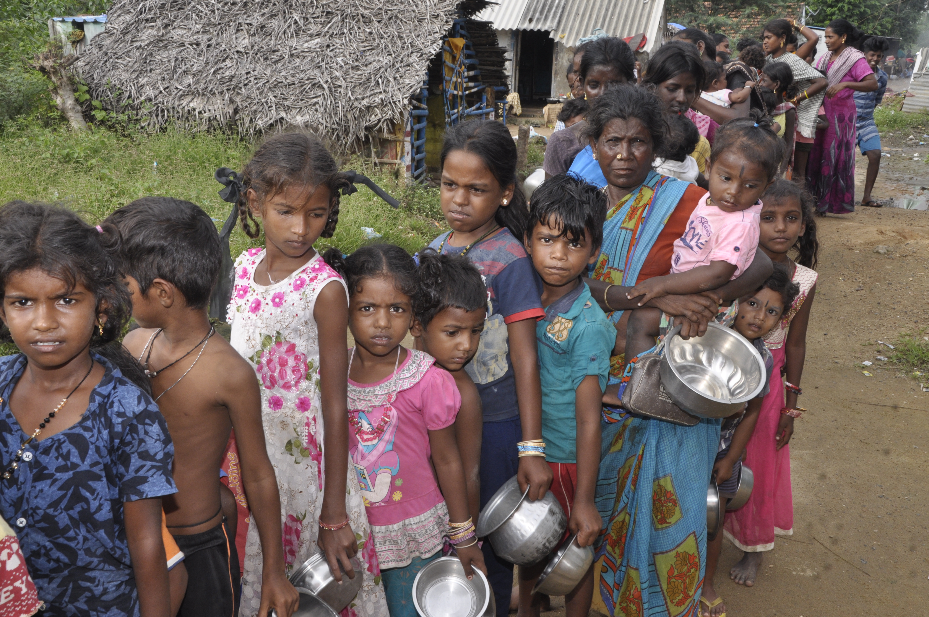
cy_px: 308
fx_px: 967
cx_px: 464
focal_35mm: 38
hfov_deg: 51.3
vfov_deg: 35.4
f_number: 13
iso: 400
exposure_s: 1/125
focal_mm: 25
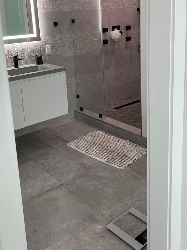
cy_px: 86
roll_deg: +3.1
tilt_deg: -12.4
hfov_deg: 37.7
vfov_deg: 48.3
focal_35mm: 38
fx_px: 274
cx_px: 80
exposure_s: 1/60
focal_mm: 4.25
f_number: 1.8
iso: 64
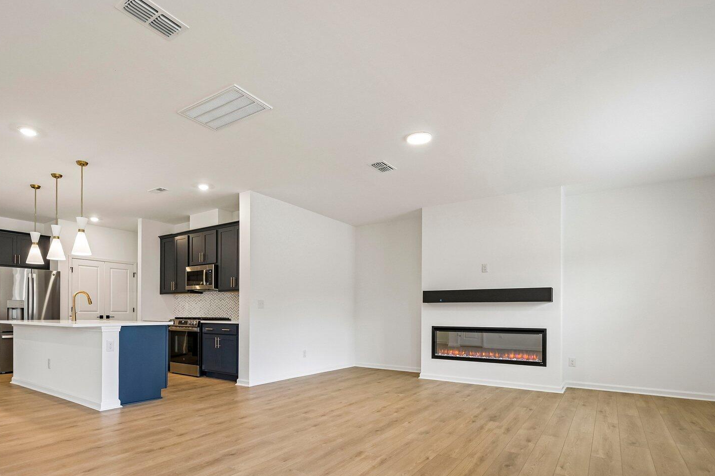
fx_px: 397
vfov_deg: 60.7
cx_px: 312
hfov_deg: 83.6
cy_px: 311
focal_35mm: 20
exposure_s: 1/15
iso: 280
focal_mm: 14
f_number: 8
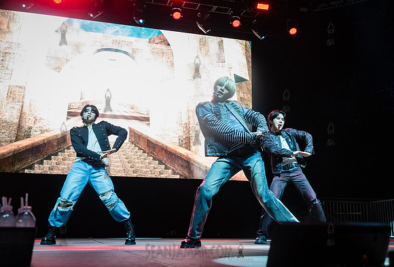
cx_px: 228
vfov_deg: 33.2
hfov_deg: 47.2
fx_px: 449
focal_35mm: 41
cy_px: 118
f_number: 4
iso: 2000
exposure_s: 1/400
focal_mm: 35
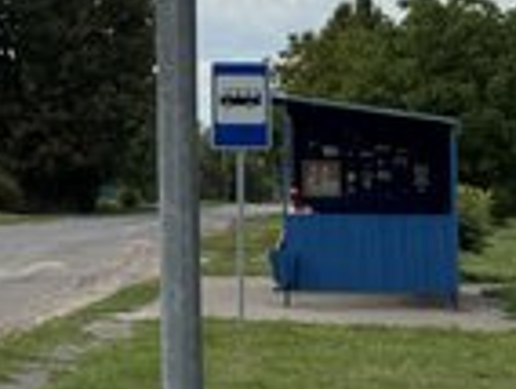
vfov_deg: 10.8
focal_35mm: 135
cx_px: -145
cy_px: -69
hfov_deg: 14.0
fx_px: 2016
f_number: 1.78
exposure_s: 1/7937
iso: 80
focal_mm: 6.76
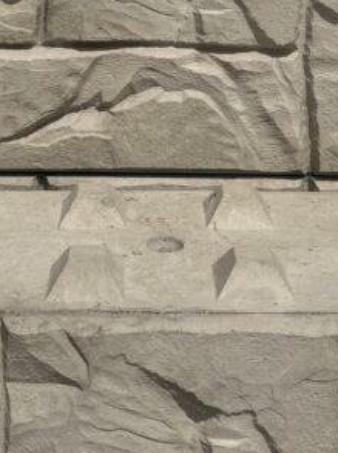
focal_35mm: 84
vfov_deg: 21.5
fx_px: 1096
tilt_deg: -6.5
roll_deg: -0.4
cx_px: 147
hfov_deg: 17.5
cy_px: -105
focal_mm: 6.76
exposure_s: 1/17544
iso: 80
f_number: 1.78
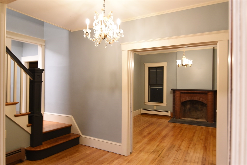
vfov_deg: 53.1
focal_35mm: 24
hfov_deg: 73.7
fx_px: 165
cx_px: 124
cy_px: 82
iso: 400
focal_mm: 16
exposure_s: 1/13
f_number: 4
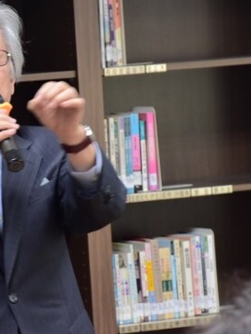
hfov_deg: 6.1
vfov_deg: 8.2
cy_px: 141
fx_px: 2340
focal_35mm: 242
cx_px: 58
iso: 1000
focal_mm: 90
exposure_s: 1/25
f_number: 5.3
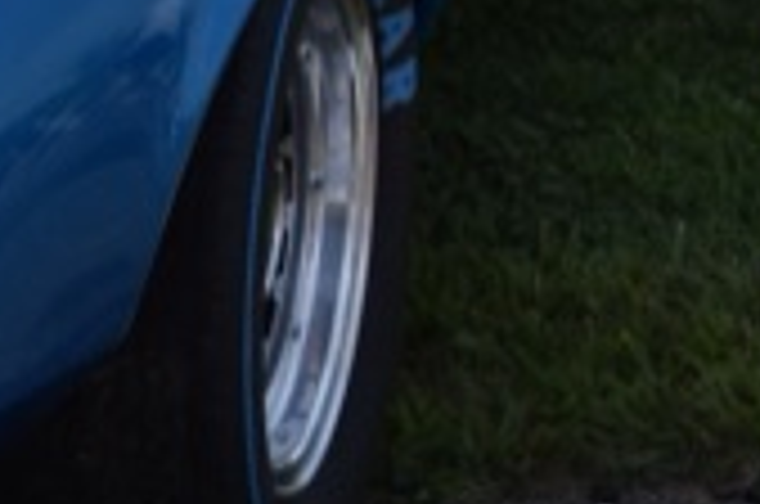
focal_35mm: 199
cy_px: -70
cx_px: -472
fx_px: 4193
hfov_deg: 10.0
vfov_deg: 6.8
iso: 200
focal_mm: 28
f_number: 10
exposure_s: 1/400
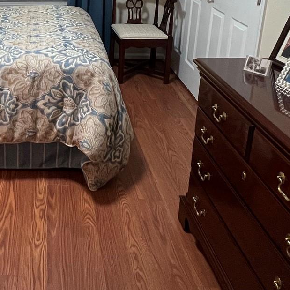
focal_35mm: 38
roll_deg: +1.0
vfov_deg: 40.5
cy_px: 29
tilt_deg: -16.7
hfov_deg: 39.3
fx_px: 360
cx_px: 7
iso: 250
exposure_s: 1/60
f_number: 1.8
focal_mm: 1.57
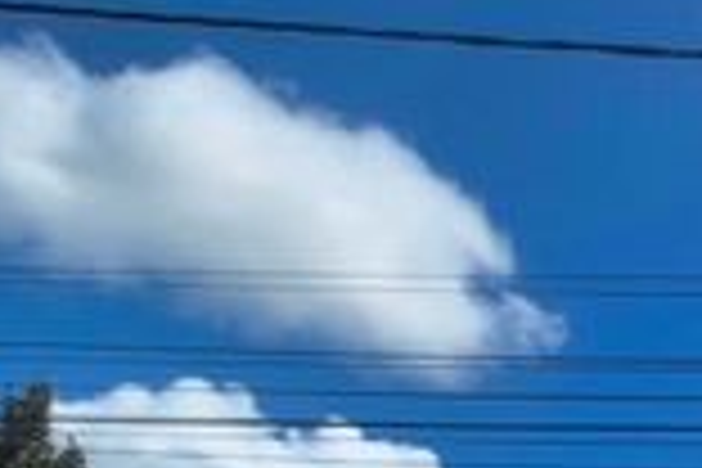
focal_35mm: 52
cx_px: 1300
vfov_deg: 21.6
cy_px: 711
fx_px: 1014
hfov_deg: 21.5
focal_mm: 2.2
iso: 50
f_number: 2.2
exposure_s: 1/5000
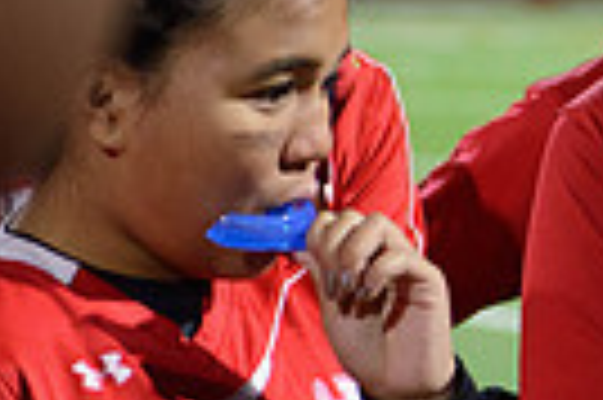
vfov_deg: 4.5
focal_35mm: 303
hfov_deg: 6.7
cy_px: -47
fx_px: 5069
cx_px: 927
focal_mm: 70
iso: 3200
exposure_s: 1/320
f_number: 2.8
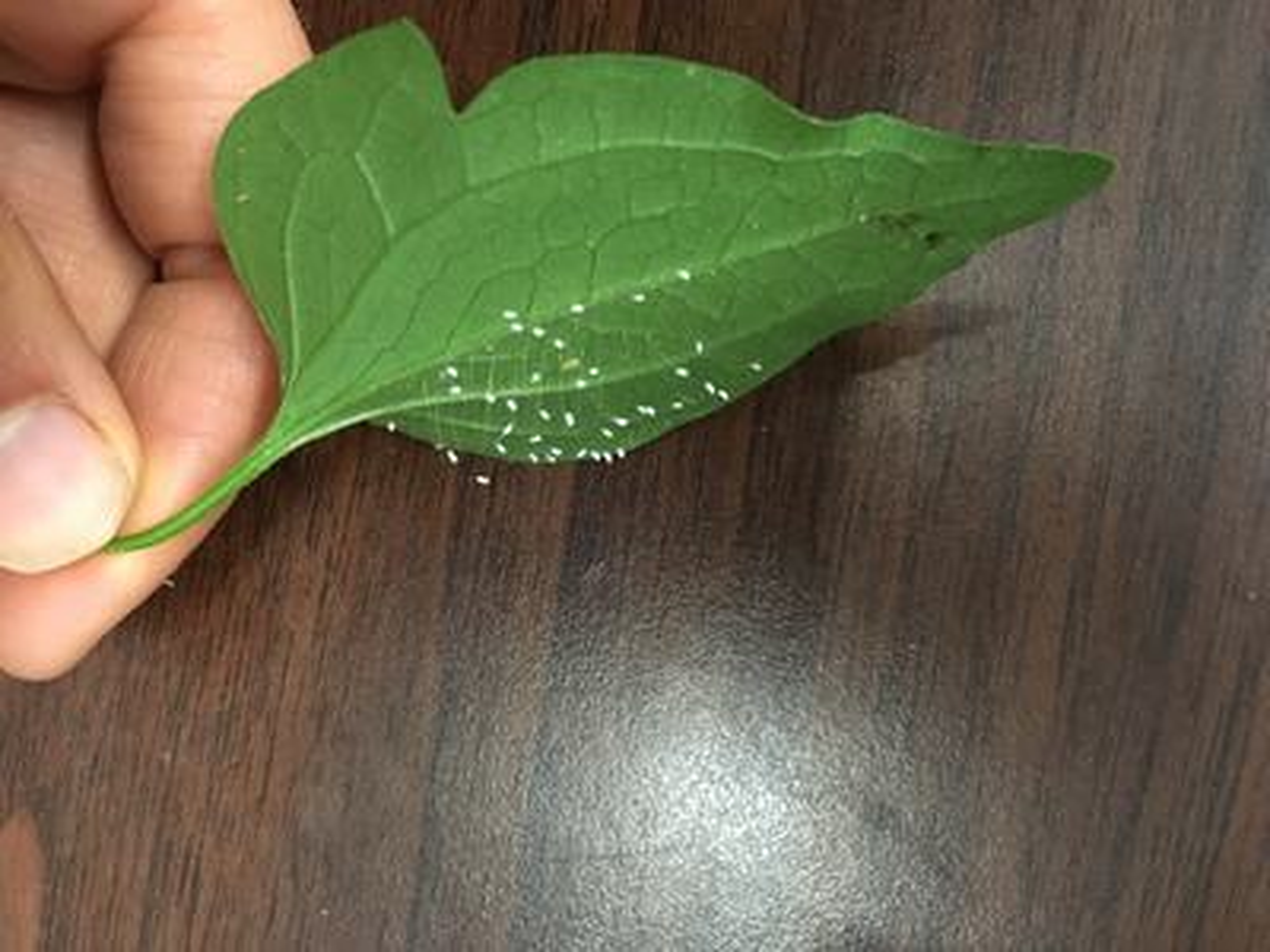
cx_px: 635
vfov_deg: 48.2
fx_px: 1064
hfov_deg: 61.7
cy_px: 476
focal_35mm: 29
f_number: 2.2
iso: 250
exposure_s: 1/17
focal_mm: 4.15
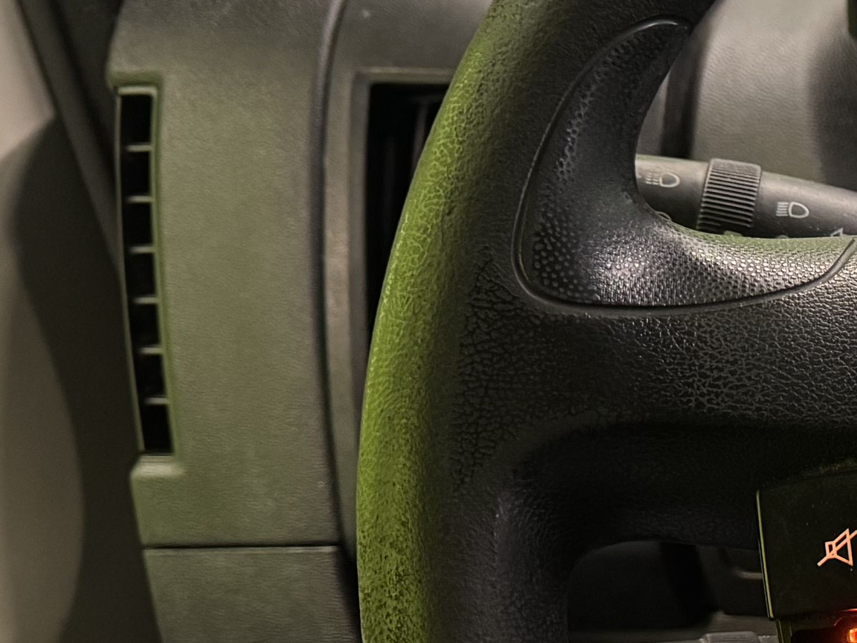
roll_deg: +0.9
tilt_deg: -32.6
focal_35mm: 86
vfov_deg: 17.1
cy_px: 495
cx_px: 1461
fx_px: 2129
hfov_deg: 18.6
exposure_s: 1/50
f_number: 1.78
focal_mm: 6.76
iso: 500
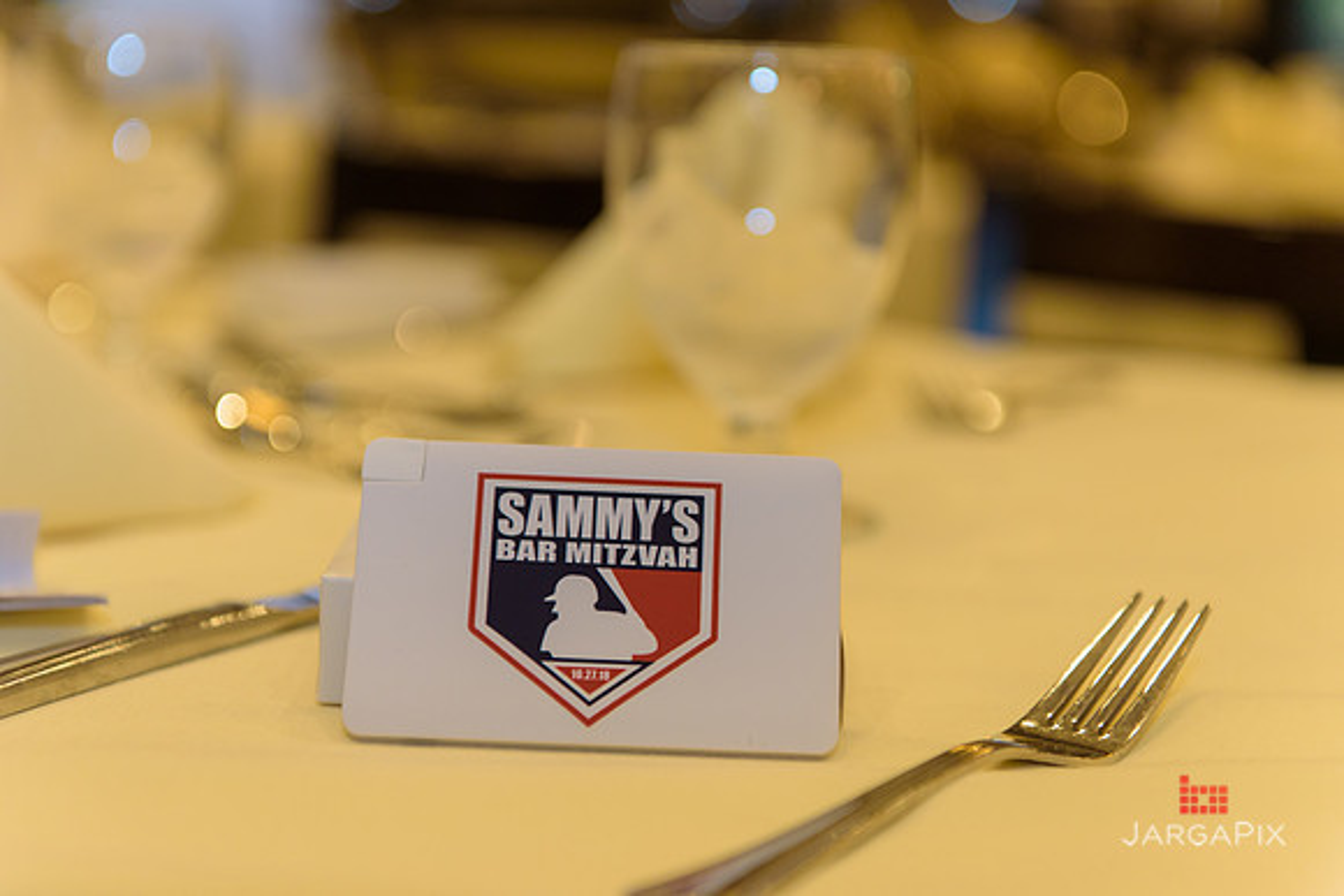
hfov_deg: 28.8
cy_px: 448
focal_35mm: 70
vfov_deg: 19.5
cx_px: 672
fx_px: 2614
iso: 1250
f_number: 3.2
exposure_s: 1/125
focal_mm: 70
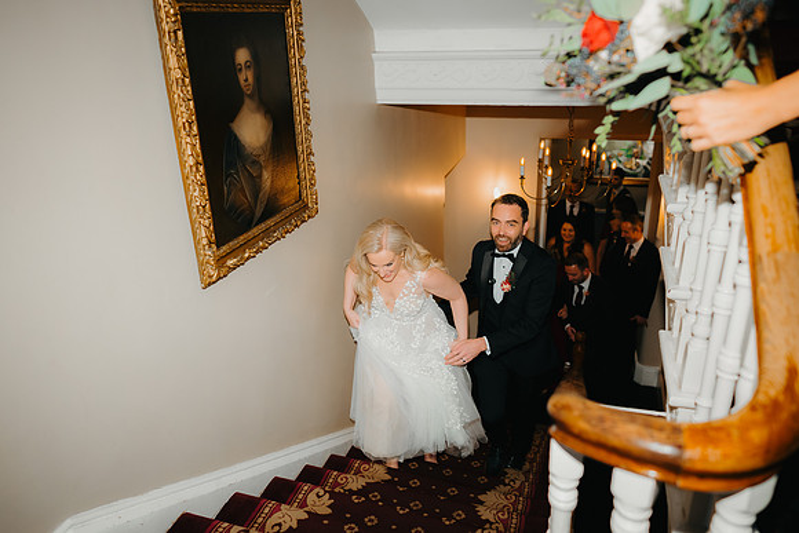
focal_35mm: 27
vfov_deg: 48.4
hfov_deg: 68.0
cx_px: 410
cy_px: 245
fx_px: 593
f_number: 2
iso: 500
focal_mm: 24
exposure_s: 1/200
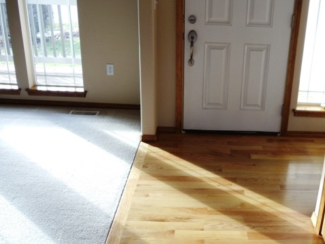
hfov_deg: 32.5
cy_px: 140
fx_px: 554
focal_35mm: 59
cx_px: 212
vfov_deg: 24.8
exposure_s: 1/30
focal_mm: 6
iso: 100
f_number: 3.5
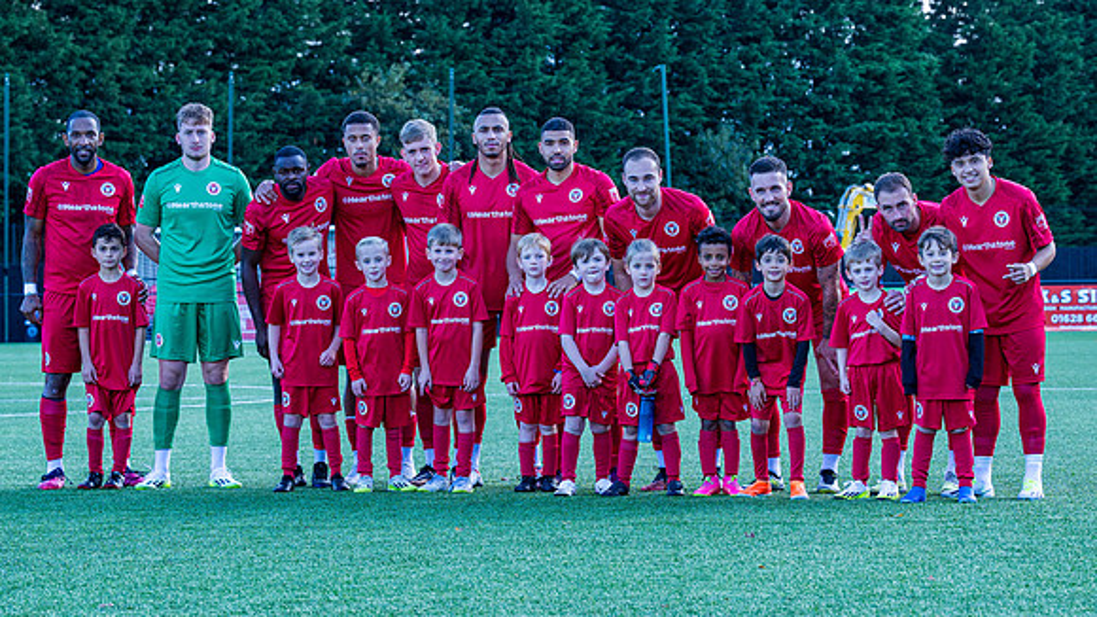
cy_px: 366
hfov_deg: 15.8
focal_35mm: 136
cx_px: 618
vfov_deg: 8.9
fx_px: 3956
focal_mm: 77
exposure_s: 1/200
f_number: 5.6
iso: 200
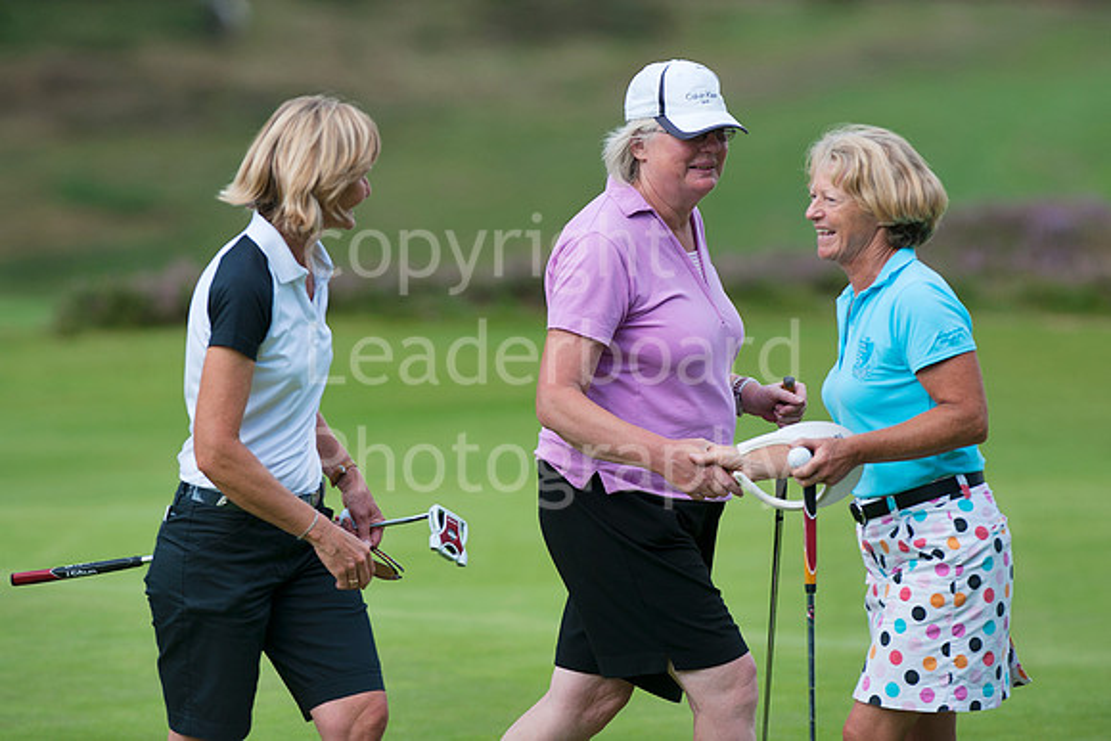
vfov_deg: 4.6
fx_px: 9260
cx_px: 556
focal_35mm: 300
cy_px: 370
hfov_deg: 6.9
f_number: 5.6
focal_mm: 300
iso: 200
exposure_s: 1/1000
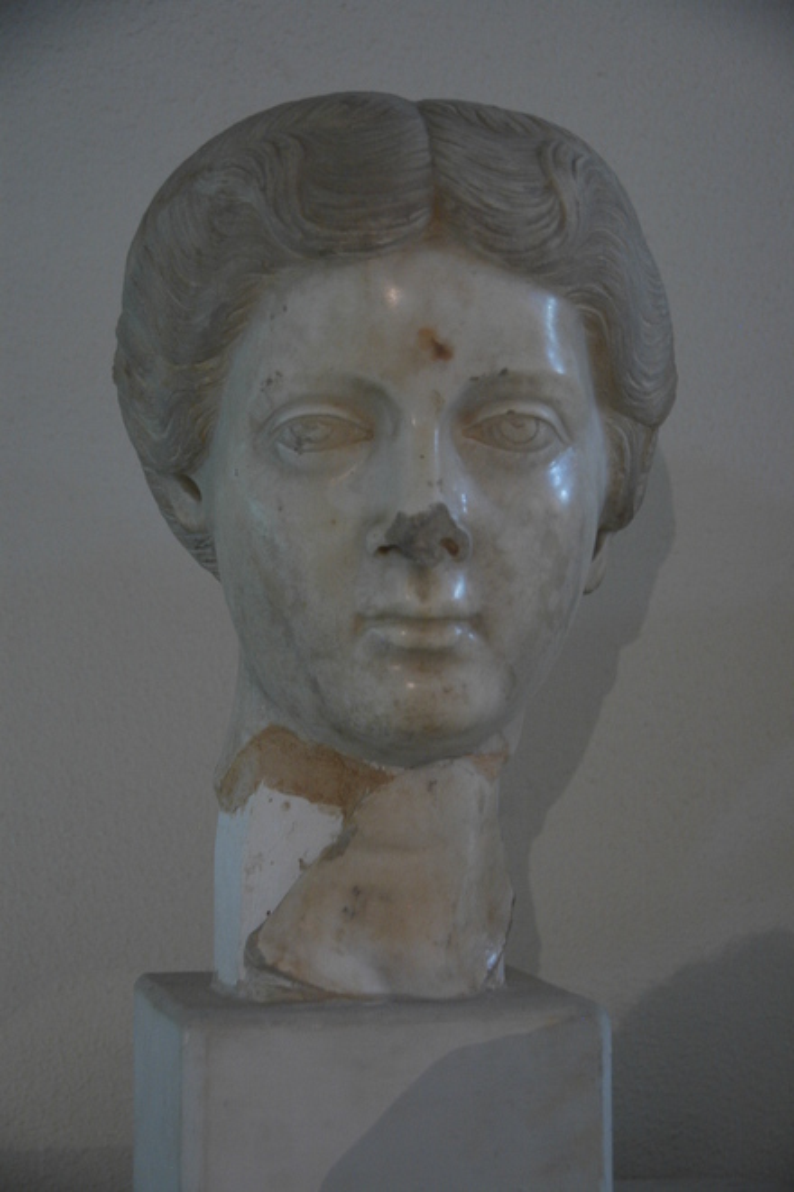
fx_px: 2980
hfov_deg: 15.2
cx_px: 397
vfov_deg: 22.6
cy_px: 596
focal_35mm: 90
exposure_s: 1/5
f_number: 5
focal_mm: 60
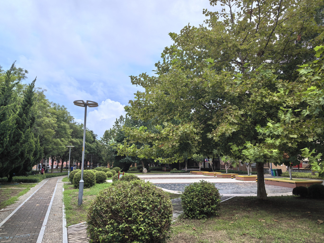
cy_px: 122
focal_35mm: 27
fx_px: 253
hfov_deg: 65.3
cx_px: 162
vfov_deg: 51.4
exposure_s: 1/161
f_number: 2
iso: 50
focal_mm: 5.75
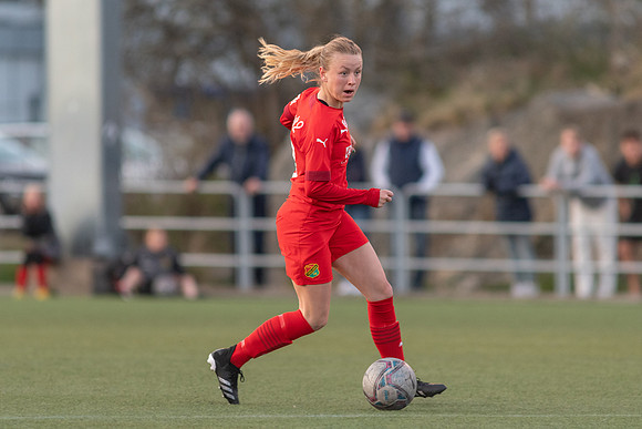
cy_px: 214
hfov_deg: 4.6
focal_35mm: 450
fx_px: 8027
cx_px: 321
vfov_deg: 3.1
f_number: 3.2
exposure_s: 1/800
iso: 1400
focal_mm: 300
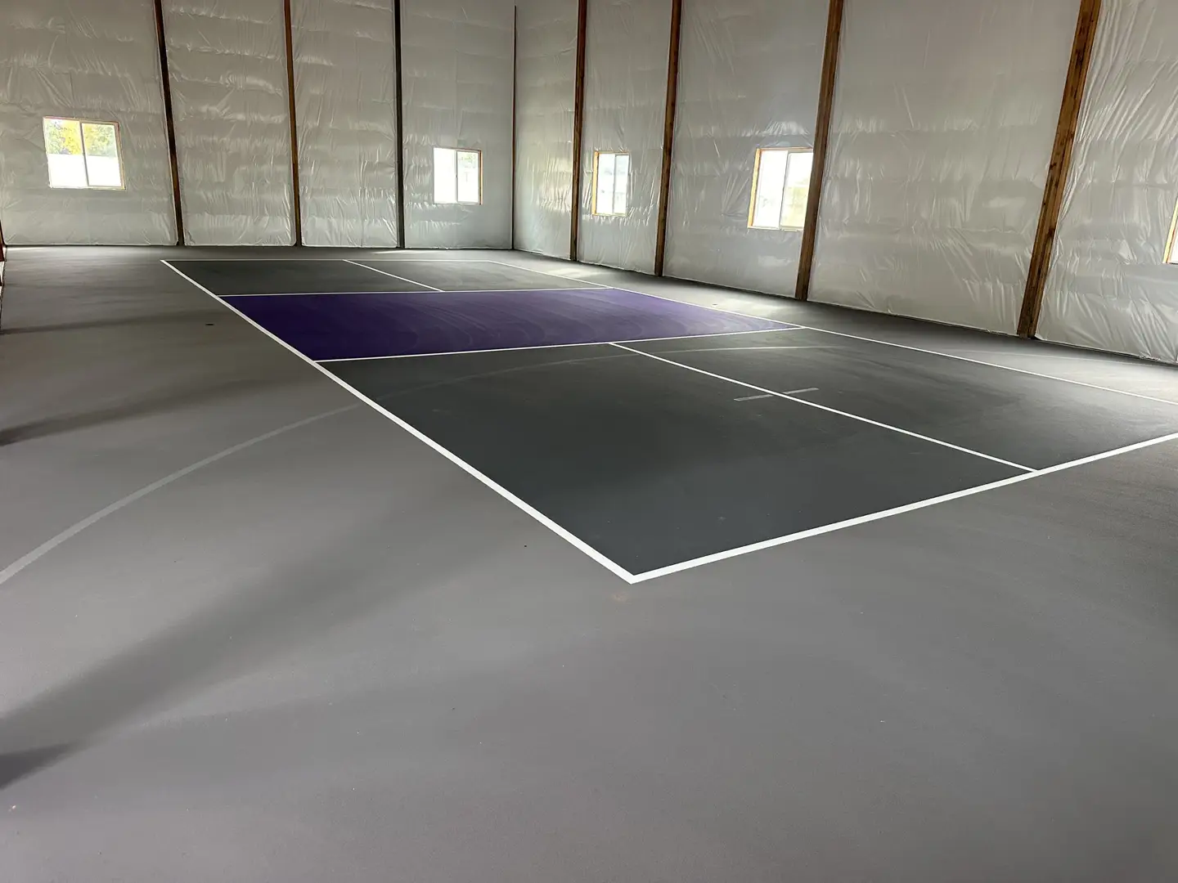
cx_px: 589
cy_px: 442
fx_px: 817
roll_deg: -2.7
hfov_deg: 71.6
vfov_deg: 56.8
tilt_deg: -17.4
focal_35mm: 24
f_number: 1.78
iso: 250
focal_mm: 6.86
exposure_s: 1/104
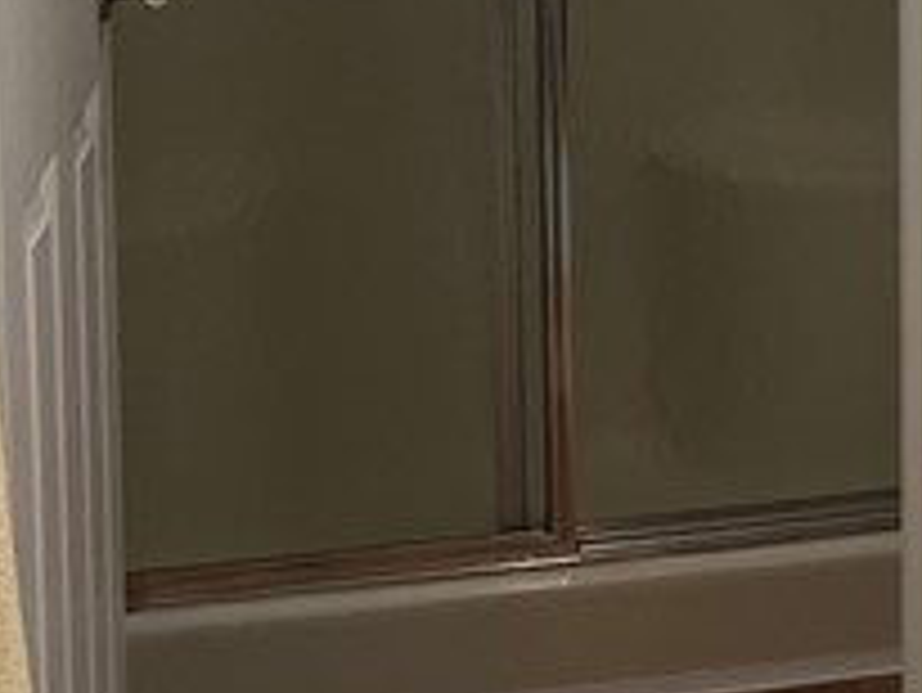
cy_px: -279
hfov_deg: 14.1
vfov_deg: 11.1
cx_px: 1421
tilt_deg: -6.3
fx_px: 3465
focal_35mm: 130
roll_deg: +0.5
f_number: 1.5
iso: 125
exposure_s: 1/120
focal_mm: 5.7
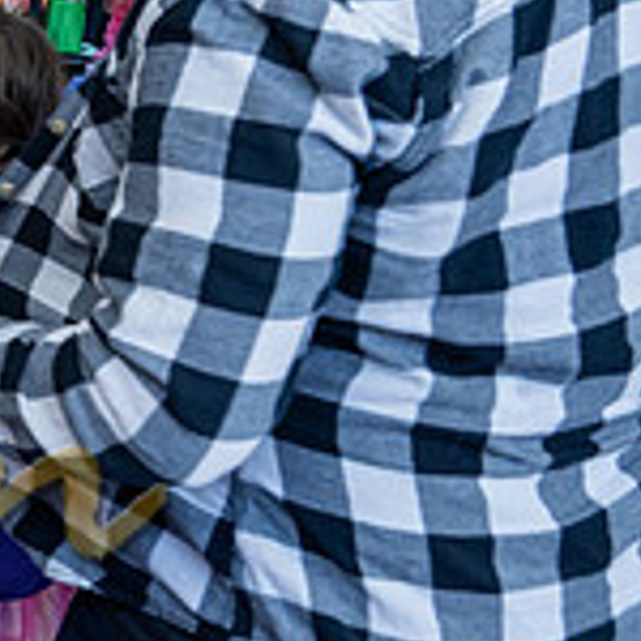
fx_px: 1655
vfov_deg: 21.6
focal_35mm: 79
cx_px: -594
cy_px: 113
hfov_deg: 17.0
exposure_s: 1/100
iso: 1250
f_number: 5
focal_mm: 24
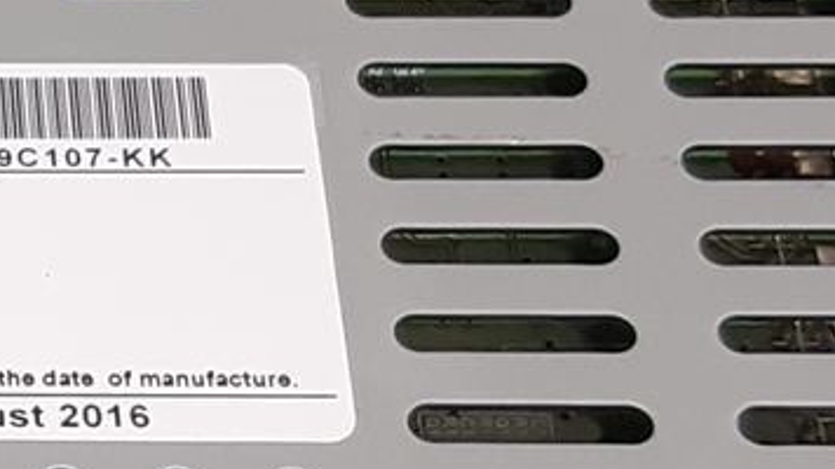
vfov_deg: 7.4
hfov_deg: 12.4
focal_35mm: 163
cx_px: -504
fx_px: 3608
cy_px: 314
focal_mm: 3.93
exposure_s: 1/50
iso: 100
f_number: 1.7
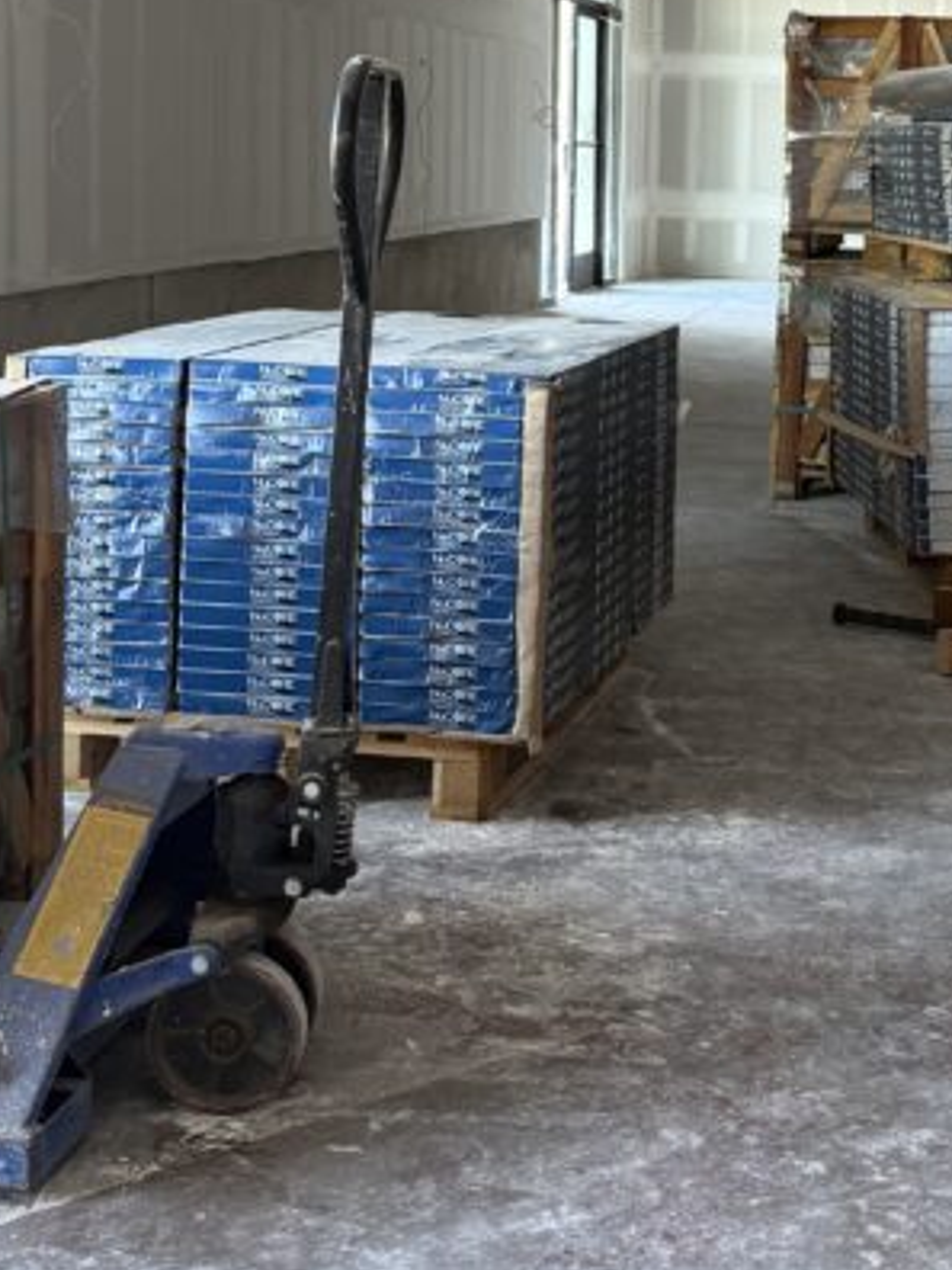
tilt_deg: -0.5
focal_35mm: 62
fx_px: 2273
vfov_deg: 30.5
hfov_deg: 23.6
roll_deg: -2.9
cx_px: 615
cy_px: 260
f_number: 1.78
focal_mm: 6.76
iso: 160
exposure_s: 1/121
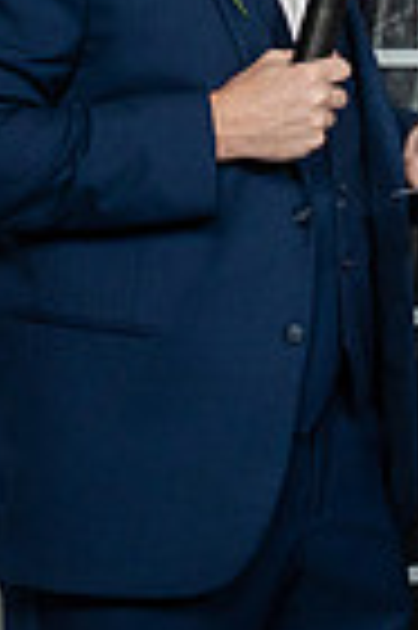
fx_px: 3596
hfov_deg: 6.0
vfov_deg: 10.0
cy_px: 90
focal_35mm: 206
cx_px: 1384
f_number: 5.6
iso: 1600
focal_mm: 46
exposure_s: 1/200
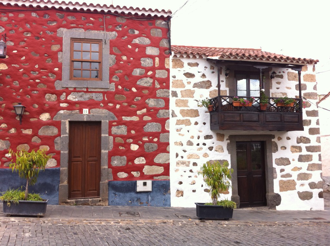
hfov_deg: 52.7
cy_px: 123
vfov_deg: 40.6
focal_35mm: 35
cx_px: 165
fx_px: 333
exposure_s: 1/136
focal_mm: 3.85
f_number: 2.8
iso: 80
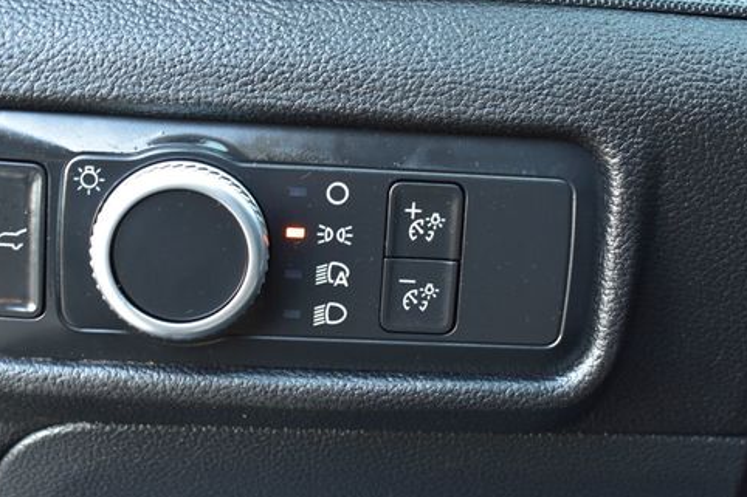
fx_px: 1445
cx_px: 406
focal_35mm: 70
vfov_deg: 19.5
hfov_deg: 29.0
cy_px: 268
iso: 1250
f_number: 6.3
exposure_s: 1/15
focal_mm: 35
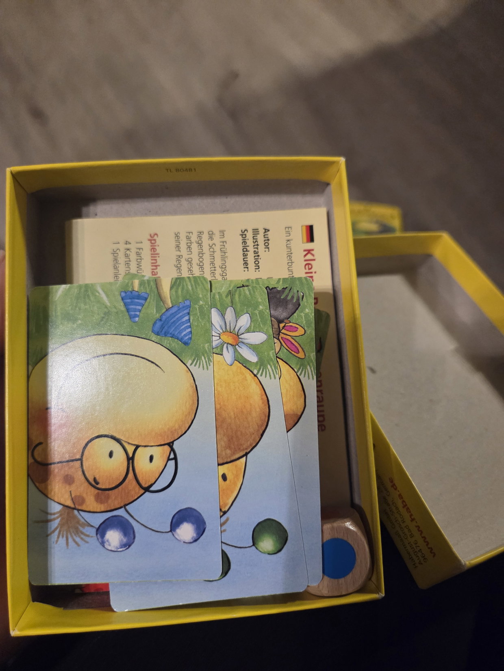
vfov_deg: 73.9
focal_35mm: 23
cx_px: 252
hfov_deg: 58.9
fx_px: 446
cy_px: 336
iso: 1250
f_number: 1.8
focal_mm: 5.4
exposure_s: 1/100
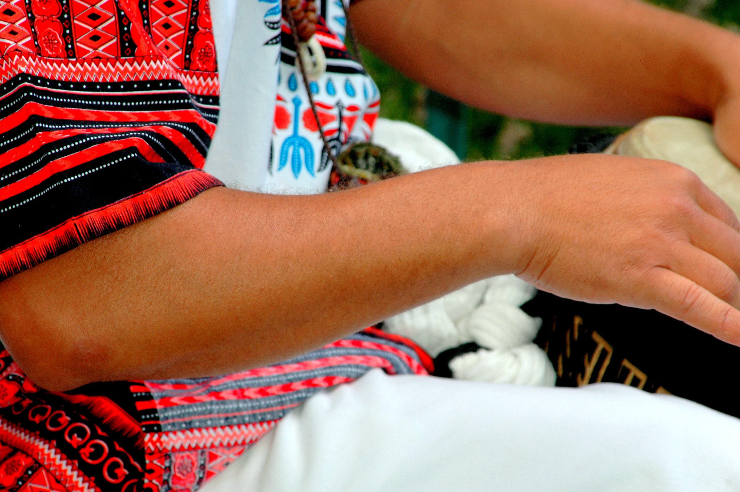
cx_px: 370
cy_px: 246
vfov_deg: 4.2
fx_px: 6778
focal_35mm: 330
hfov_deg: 6.2
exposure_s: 1/320
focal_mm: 220
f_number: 6.3
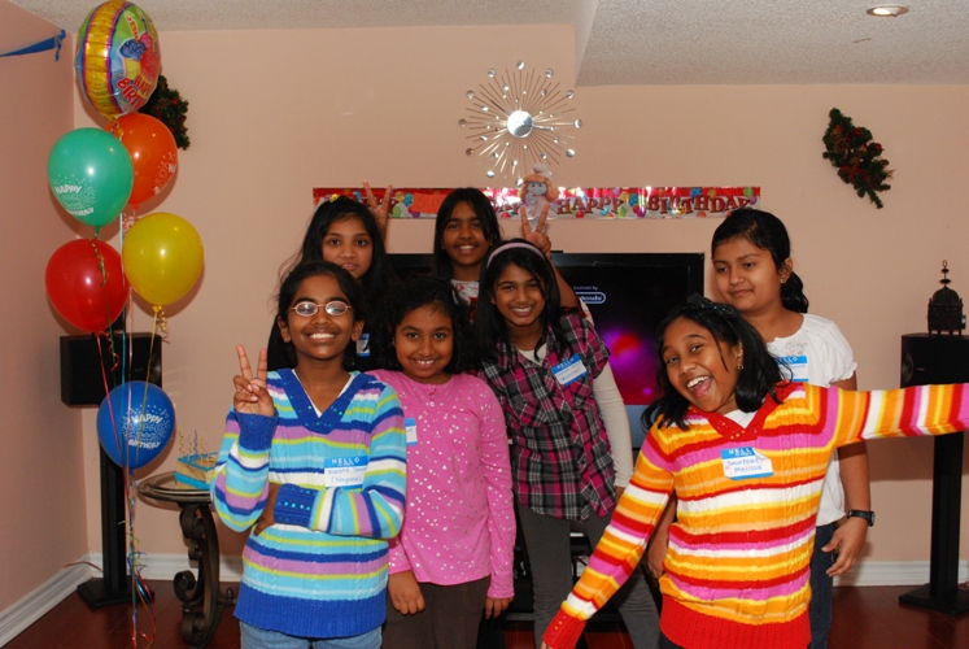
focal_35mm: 36
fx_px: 970
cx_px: 484
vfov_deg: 37.0
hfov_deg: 53.1
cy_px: 324
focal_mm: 24
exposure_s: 1/60
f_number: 7.1
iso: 800
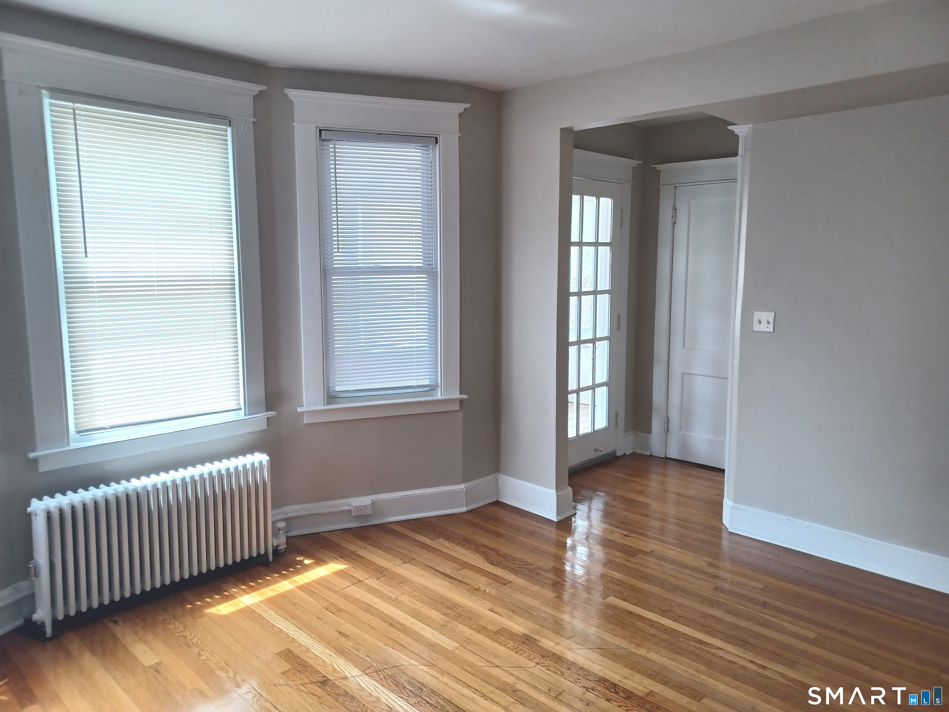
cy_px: 356
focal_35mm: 25
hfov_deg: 69.4
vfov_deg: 54.9
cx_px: 474
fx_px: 685
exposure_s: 1/50
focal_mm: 4.6
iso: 160
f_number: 1.8
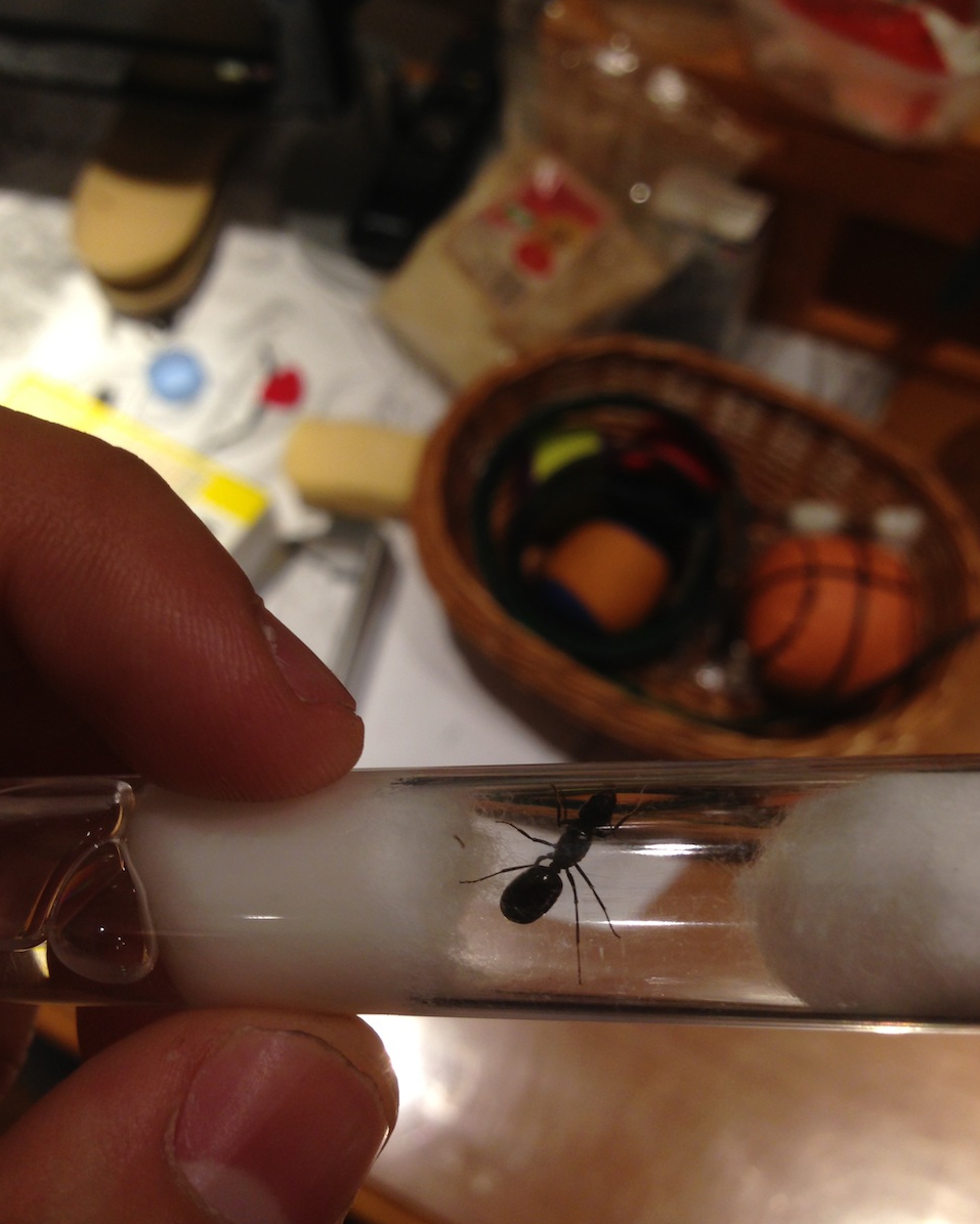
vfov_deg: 51.5
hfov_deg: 42.2
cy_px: 602
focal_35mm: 35
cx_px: 489
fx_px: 1269
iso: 64
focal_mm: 4.13
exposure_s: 1/20
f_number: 2.4
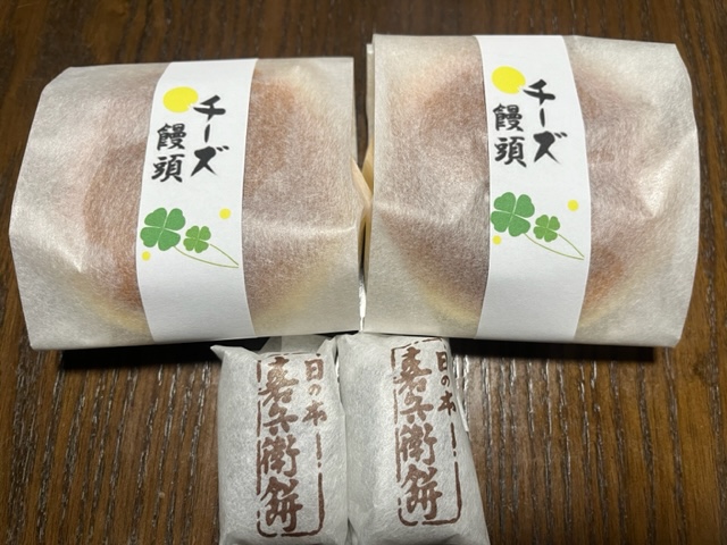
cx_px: 364
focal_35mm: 26
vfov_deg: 53.1
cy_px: 272
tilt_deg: -70.9
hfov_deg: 67.3
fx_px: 546
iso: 125
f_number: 1.6
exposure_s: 1/63
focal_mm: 5.1
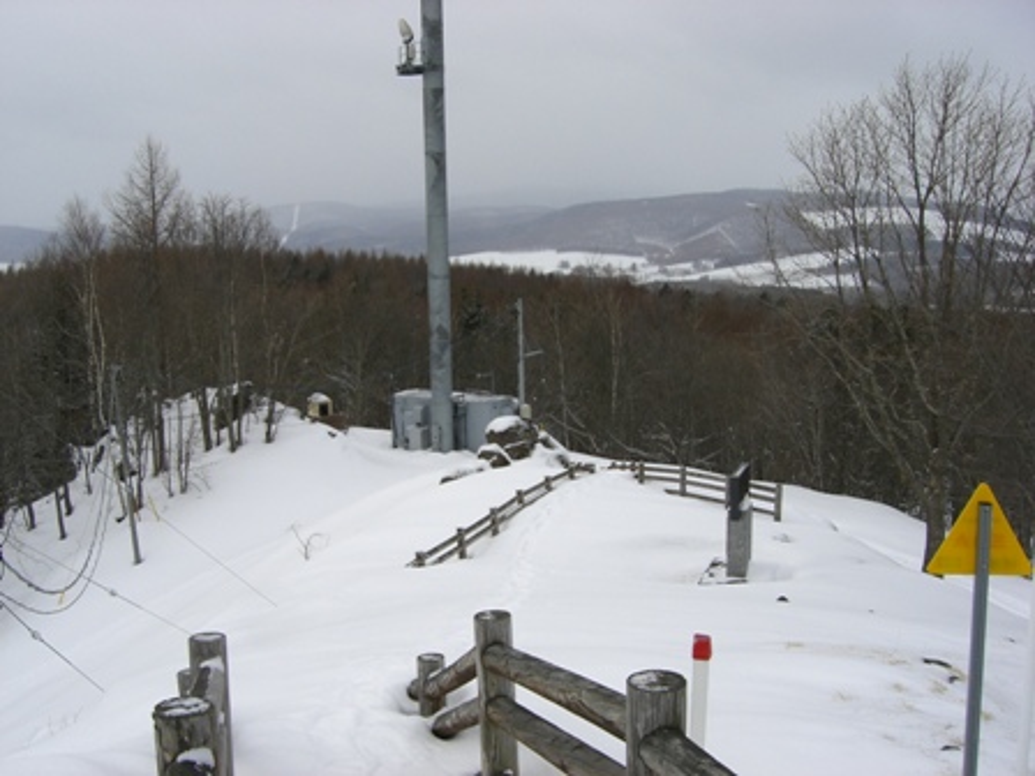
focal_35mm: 38
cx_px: 518
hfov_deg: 49.0
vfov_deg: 37.7
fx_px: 1136
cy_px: 388
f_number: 4.3
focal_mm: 6.2
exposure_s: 1/800
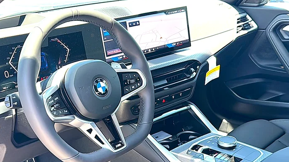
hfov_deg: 47.4
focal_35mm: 43
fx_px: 329
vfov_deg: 27.6
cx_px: 144
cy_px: 106
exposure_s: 1/298
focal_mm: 6.86
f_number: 1.78
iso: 125
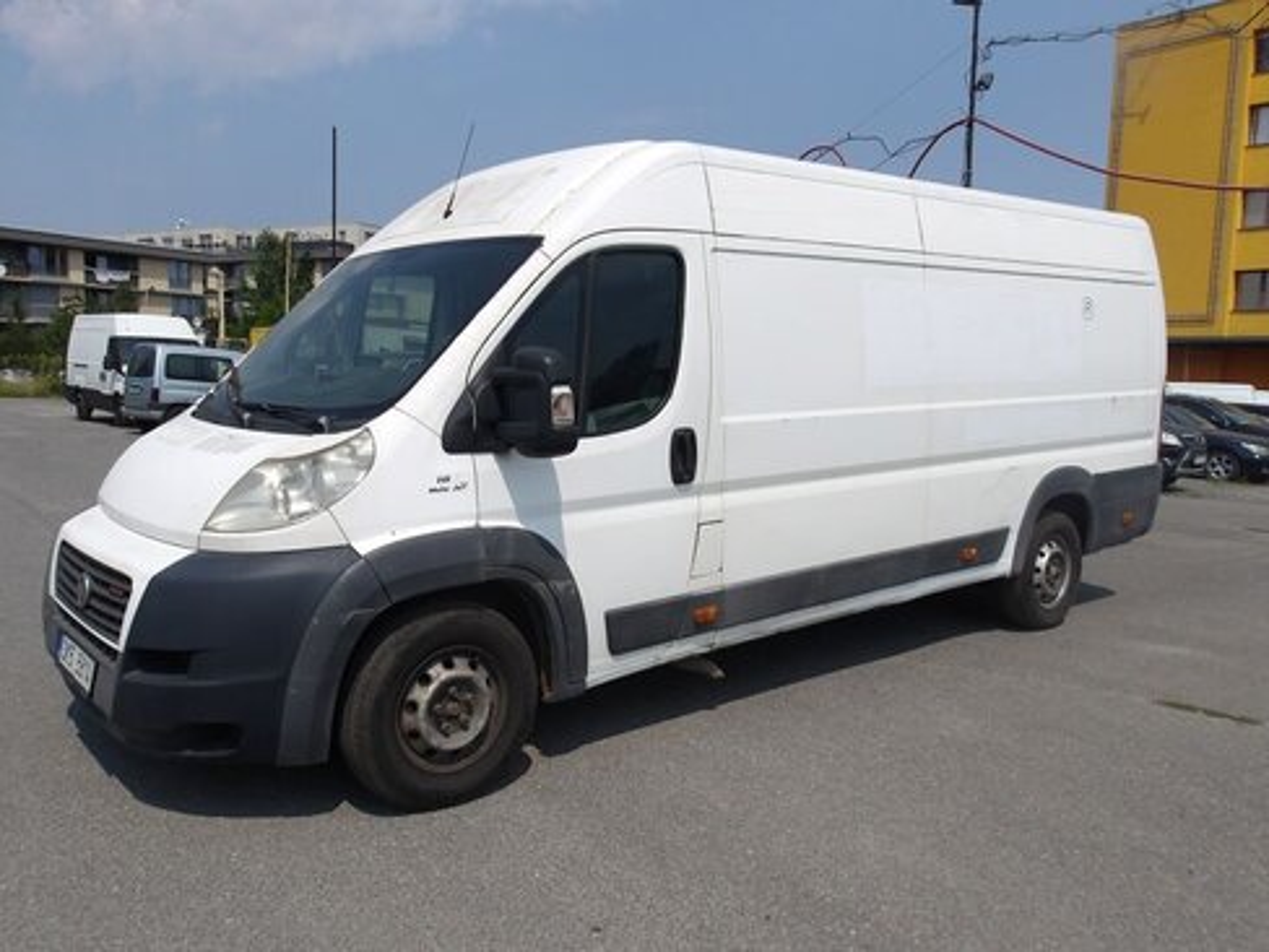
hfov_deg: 65.3
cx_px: 634
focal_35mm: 27
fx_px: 990
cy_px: 476
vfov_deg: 51.4
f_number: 10.4
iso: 100
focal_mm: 4.9
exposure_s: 1/280
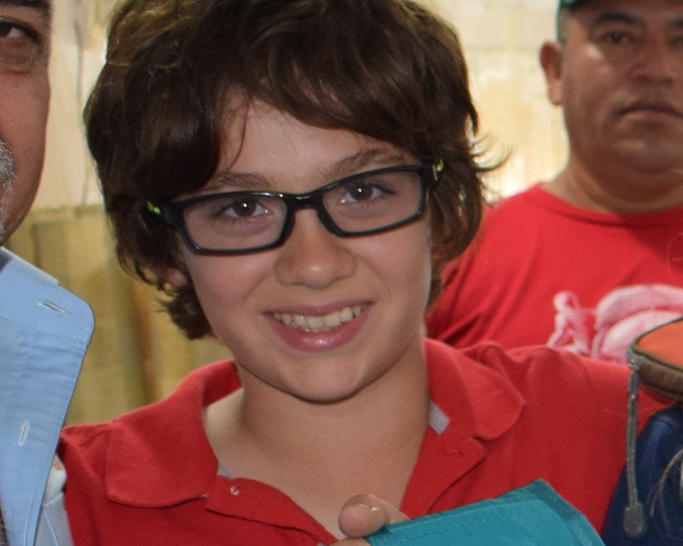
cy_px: 733
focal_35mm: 131
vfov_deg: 11.4
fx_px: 2647
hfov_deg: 13.8
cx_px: 1034
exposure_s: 1/60
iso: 500
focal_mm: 18
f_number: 4.5
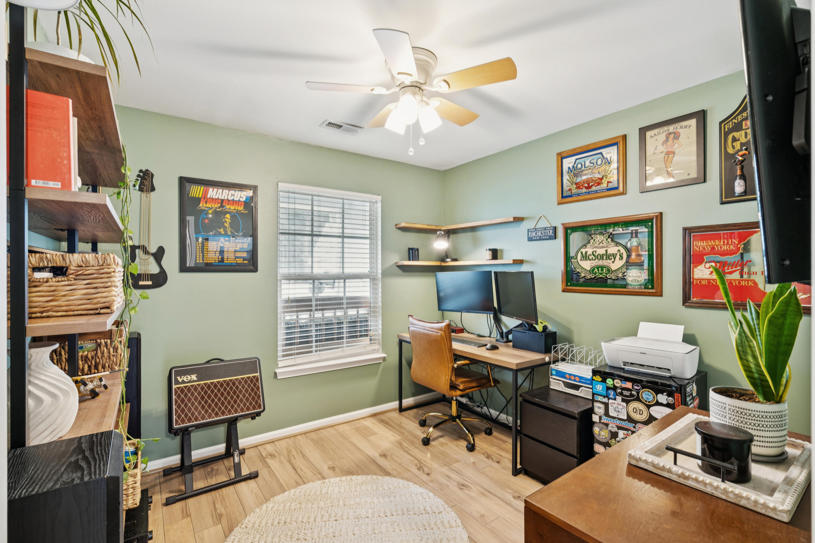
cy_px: 272
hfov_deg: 96.7
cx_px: 408
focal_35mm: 16
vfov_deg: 73.7
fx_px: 362
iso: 400
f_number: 8
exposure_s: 1/2.5
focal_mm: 16
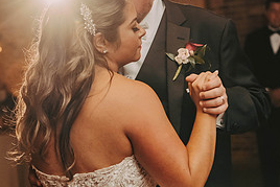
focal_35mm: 130
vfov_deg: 10.6
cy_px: 97
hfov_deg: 15.8
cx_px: 135
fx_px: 1012
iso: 2000
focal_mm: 60
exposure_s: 1/200
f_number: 3.2
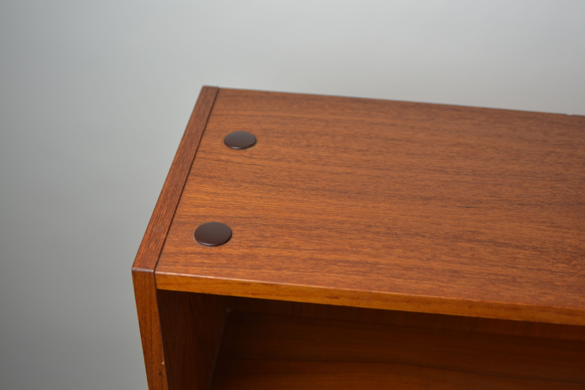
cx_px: 292
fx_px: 853
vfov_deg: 25.8
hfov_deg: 37.9
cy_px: 195
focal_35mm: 52
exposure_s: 1/60
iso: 400
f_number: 4
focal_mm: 35
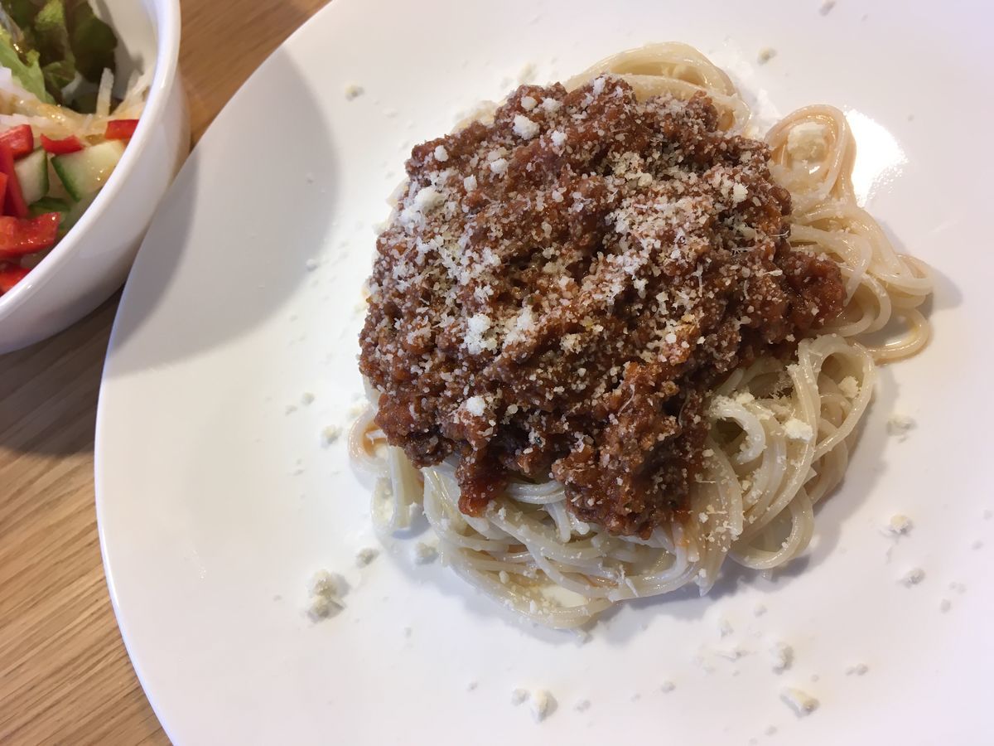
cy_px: 373
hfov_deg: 61.7
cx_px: 497
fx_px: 833
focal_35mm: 29
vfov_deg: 48.2
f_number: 2.2
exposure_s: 1/33
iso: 64
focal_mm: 4.15
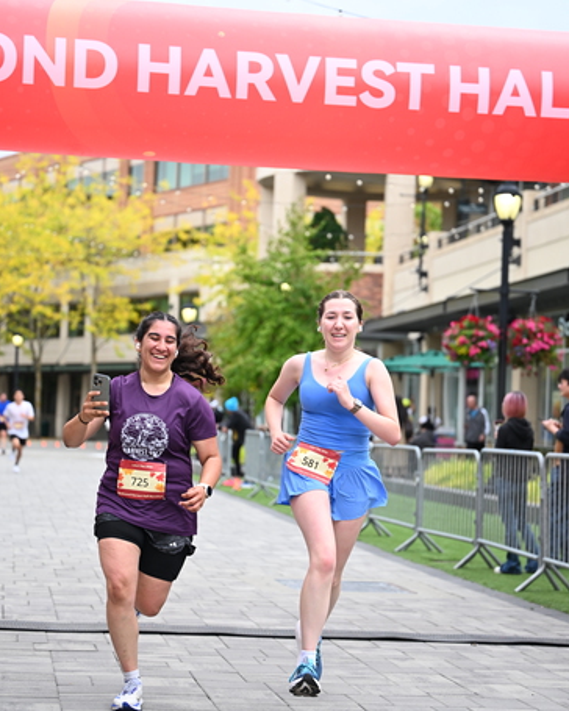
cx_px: 284
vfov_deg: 22.7
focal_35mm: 84
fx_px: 1768
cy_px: 352
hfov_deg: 18.3
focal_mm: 74
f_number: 2.8
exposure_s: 1/2000
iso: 640
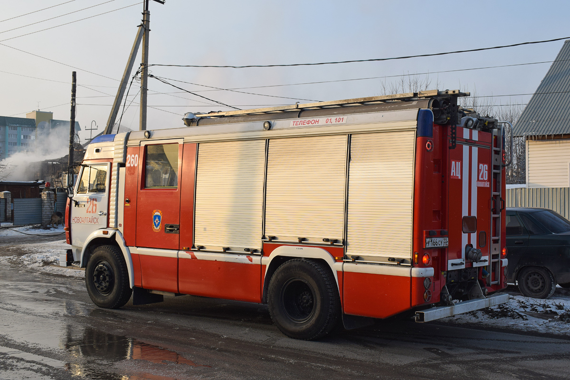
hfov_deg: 45.0
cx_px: 285
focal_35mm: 44
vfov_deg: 30.8
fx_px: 689
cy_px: 190
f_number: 8
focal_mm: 29
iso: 200
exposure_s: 1/250
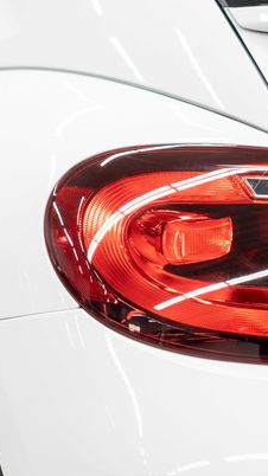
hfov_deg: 16.8
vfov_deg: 30.2
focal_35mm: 70
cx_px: 276
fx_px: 885
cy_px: 242
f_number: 3.2
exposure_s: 1/40
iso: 200
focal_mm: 28
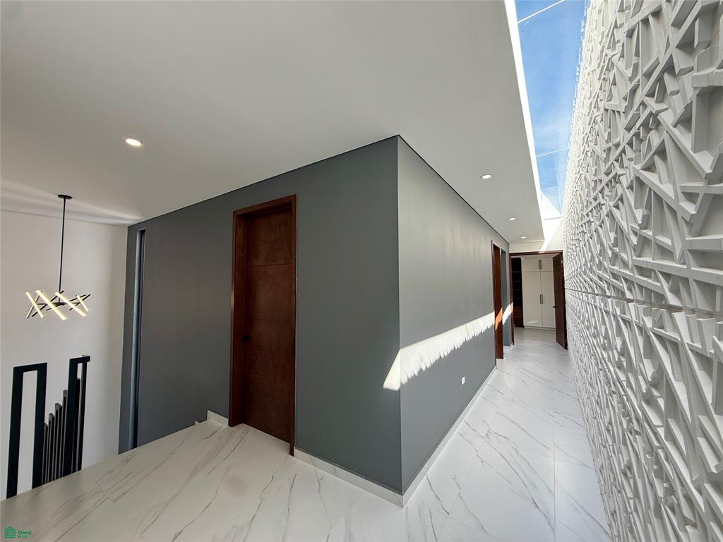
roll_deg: +0.3
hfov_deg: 102.1
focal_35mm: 14
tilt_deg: +3.5
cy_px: 271
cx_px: 362
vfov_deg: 85.7
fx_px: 292
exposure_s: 1/161
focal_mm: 2.22
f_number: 2.2
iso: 64
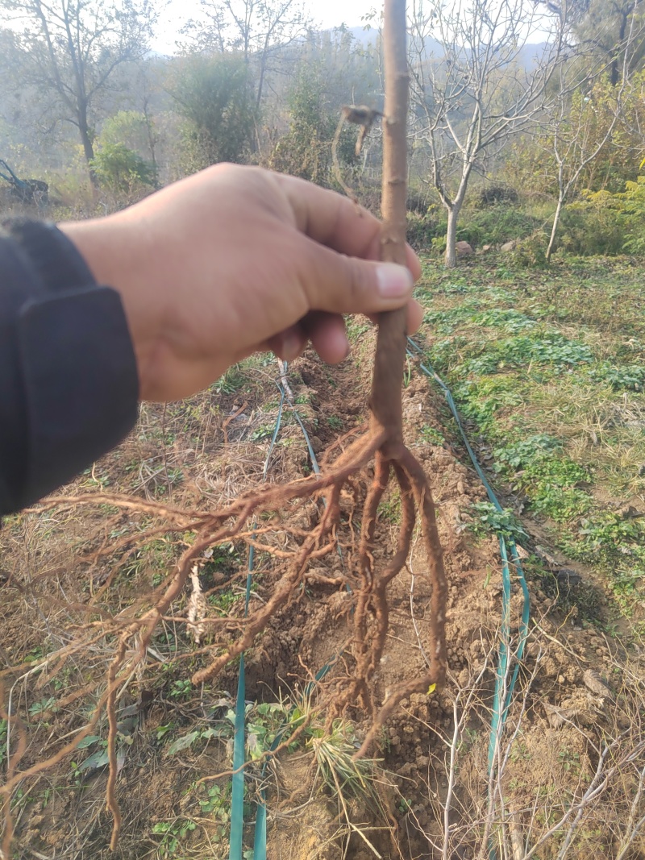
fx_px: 572
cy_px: 430
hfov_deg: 58.9
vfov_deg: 73.9
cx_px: 322
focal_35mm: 23
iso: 100
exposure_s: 1/177
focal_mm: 5.52
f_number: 1.9
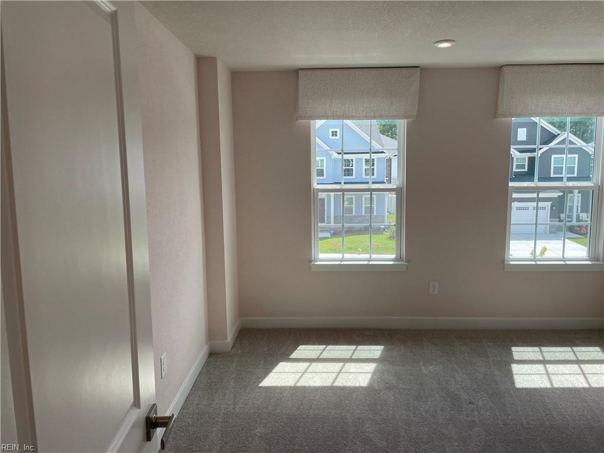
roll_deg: +2.5
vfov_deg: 53.1
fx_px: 454
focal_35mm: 26
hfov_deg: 67.3
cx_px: 302
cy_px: 226
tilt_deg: -5.4
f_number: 1.6
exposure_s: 1/491
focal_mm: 4.2
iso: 32
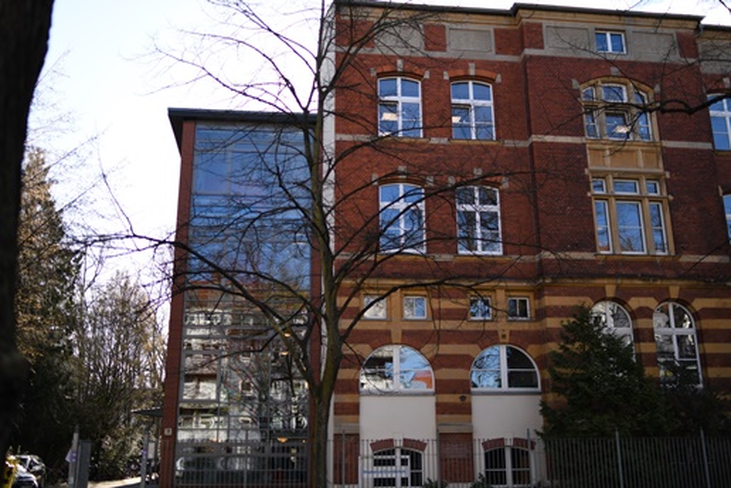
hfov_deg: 54.4
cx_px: 366
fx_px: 711
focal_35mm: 35
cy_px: 244
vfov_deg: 37.9
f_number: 1.8
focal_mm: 35
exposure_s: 1/1250
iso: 100
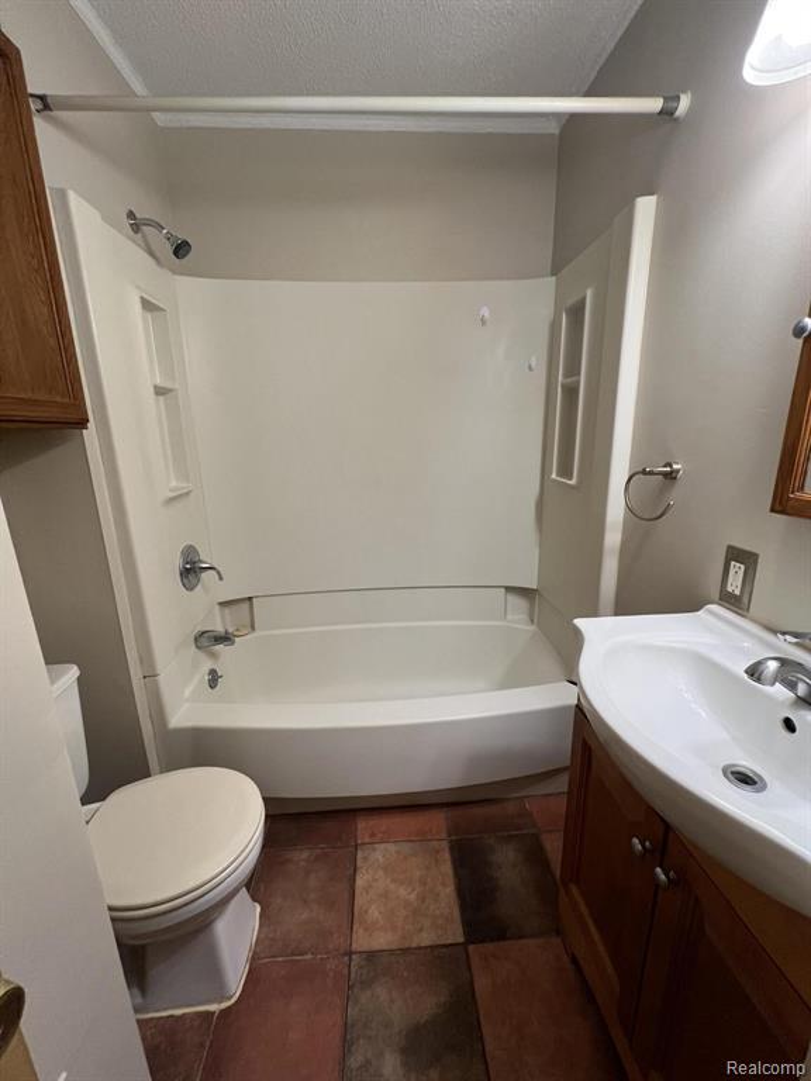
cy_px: 540
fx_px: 406
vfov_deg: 106.2
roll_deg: +2.1
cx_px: 406
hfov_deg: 89.9
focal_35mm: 13
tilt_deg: -13.6
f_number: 1.8
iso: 250
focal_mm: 1.57
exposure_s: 1/120
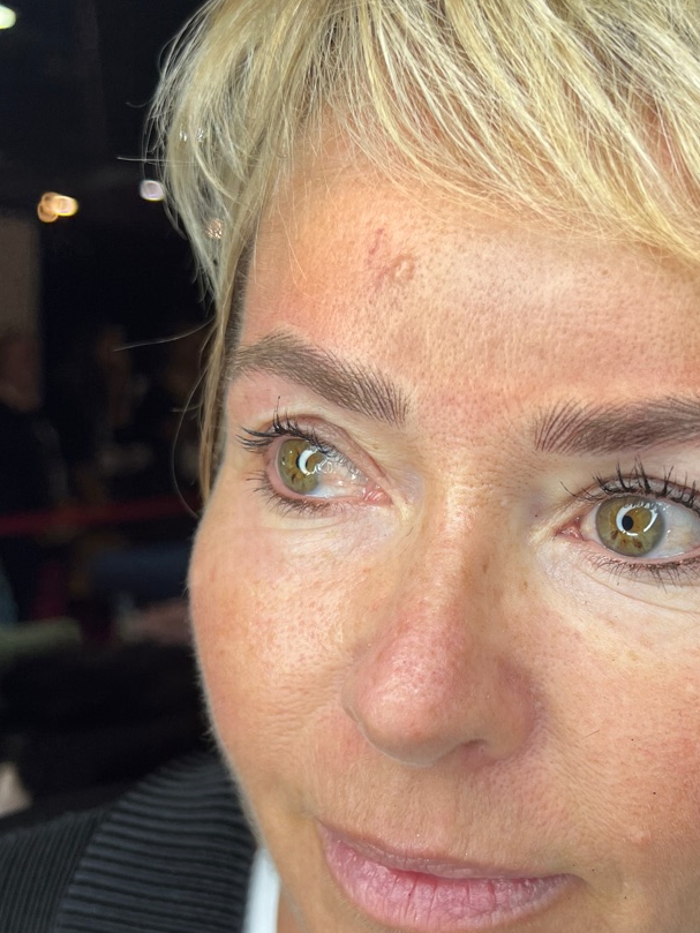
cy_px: 575
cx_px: 451
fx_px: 1213
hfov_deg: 32.0
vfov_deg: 41.8
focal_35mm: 45
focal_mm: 5.7
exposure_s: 1/295
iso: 50
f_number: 1.5
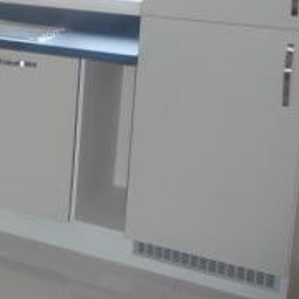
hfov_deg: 18.6
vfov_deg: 21.1
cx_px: -177
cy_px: 14
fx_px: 782
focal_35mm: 80
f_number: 3.3
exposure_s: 1/30
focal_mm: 4.7
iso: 200
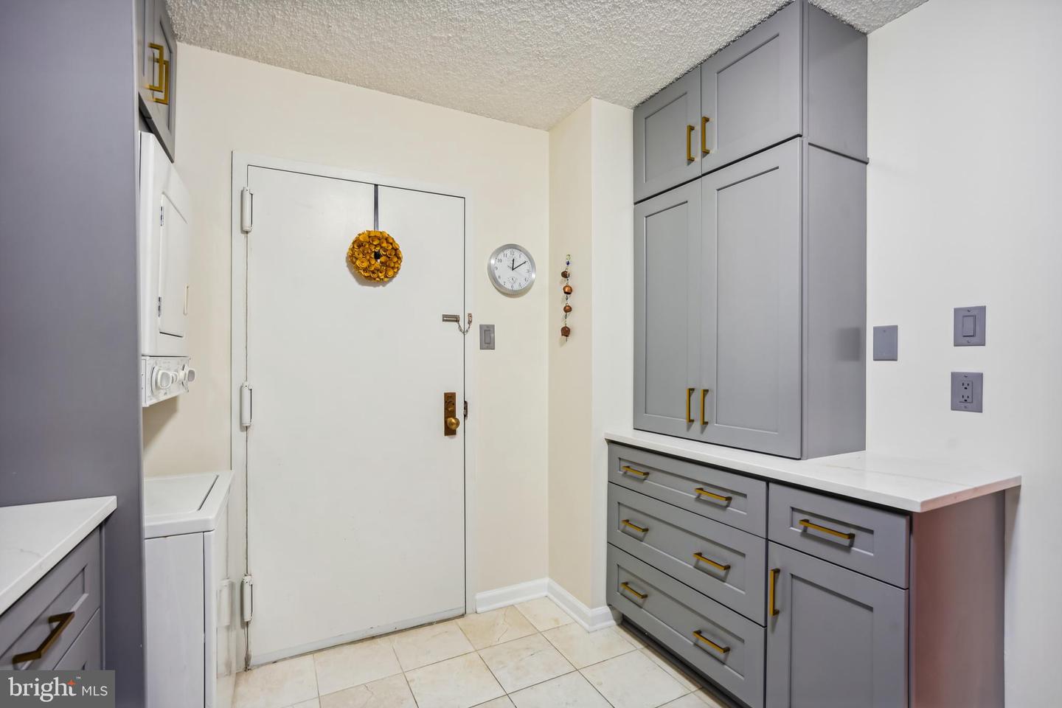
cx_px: 531
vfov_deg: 73.7
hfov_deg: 96.7
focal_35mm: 16
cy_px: 354
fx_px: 472
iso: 100
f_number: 8
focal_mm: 16
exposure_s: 4
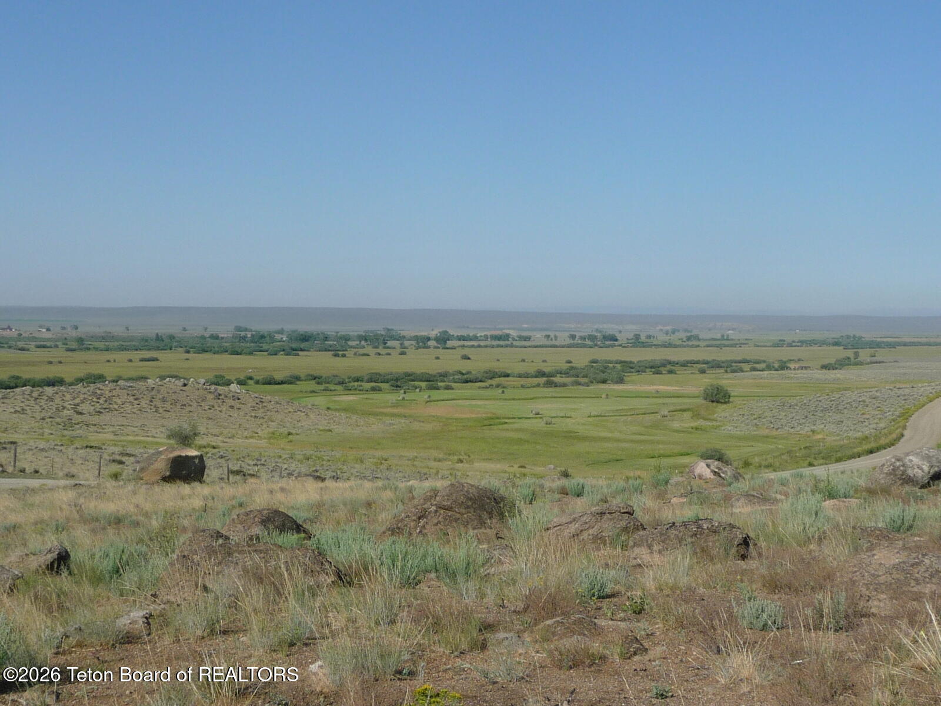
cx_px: 470
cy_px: 353
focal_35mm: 57
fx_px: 1549
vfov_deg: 25.7
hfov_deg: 33.8
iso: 100
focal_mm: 5.6
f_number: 9
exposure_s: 1/320
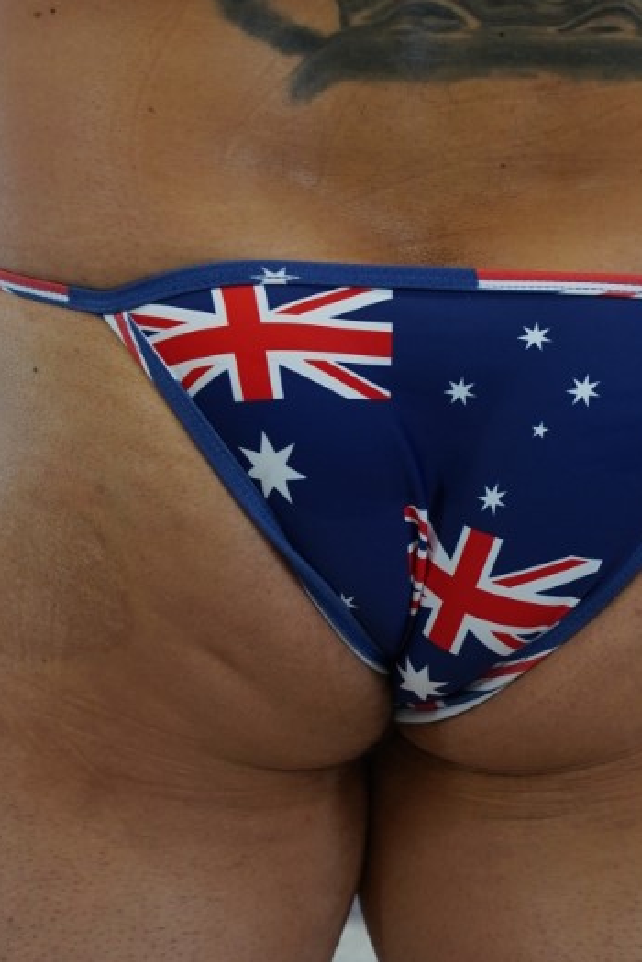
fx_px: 5751
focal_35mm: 215
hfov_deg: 6.4
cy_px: 733
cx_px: 400
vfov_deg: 9.6
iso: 800
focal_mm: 98
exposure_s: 1/125
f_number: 5
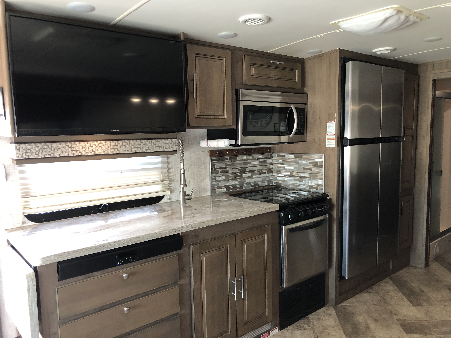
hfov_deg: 63.4
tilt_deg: -6.5
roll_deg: +1.2
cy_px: 169
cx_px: 226
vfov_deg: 49.7
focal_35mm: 28
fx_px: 365
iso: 40
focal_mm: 3.99
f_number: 1.8
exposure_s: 1/15
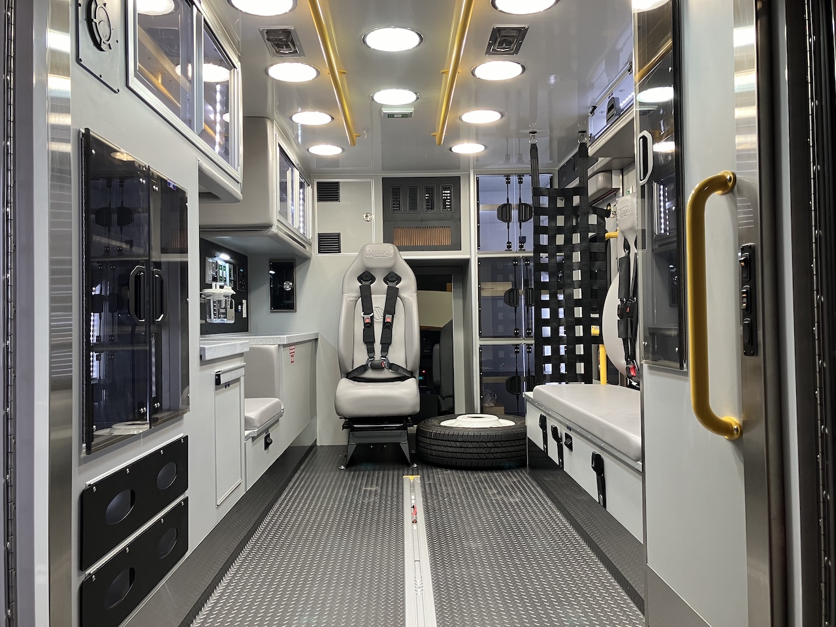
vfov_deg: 49.7
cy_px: 314
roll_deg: +1.5
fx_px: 676
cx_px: 418
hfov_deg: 63.4
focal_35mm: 28
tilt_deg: +0.0
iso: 64
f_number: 1.8
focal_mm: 3.99
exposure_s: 1/60
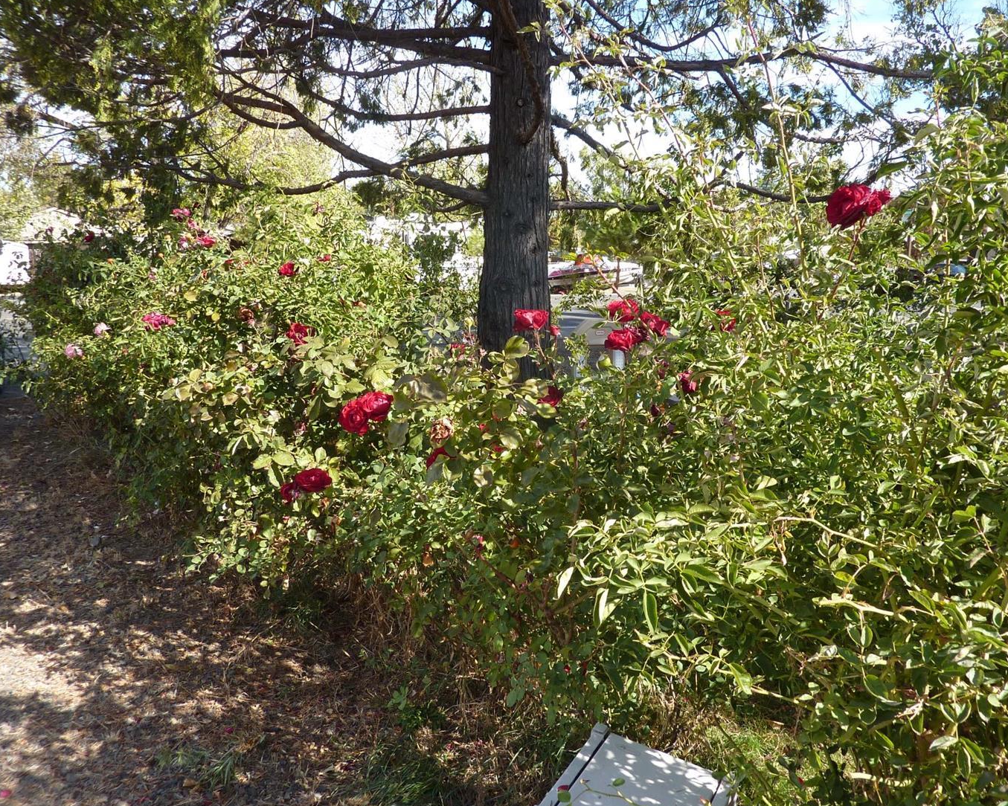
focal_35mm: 27
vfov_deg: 53.2
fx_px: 805
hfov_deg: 64.0
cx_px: 532
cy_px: 408
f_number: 4
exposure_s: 1/200
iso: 80
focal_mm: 4.1
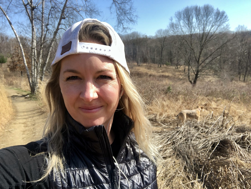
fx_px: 232
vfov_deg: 44.2
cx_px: 126
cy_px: 94
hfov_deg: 56.8
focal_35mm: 32
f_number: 2.2
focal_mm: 2.87
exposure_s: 1/549
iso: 20
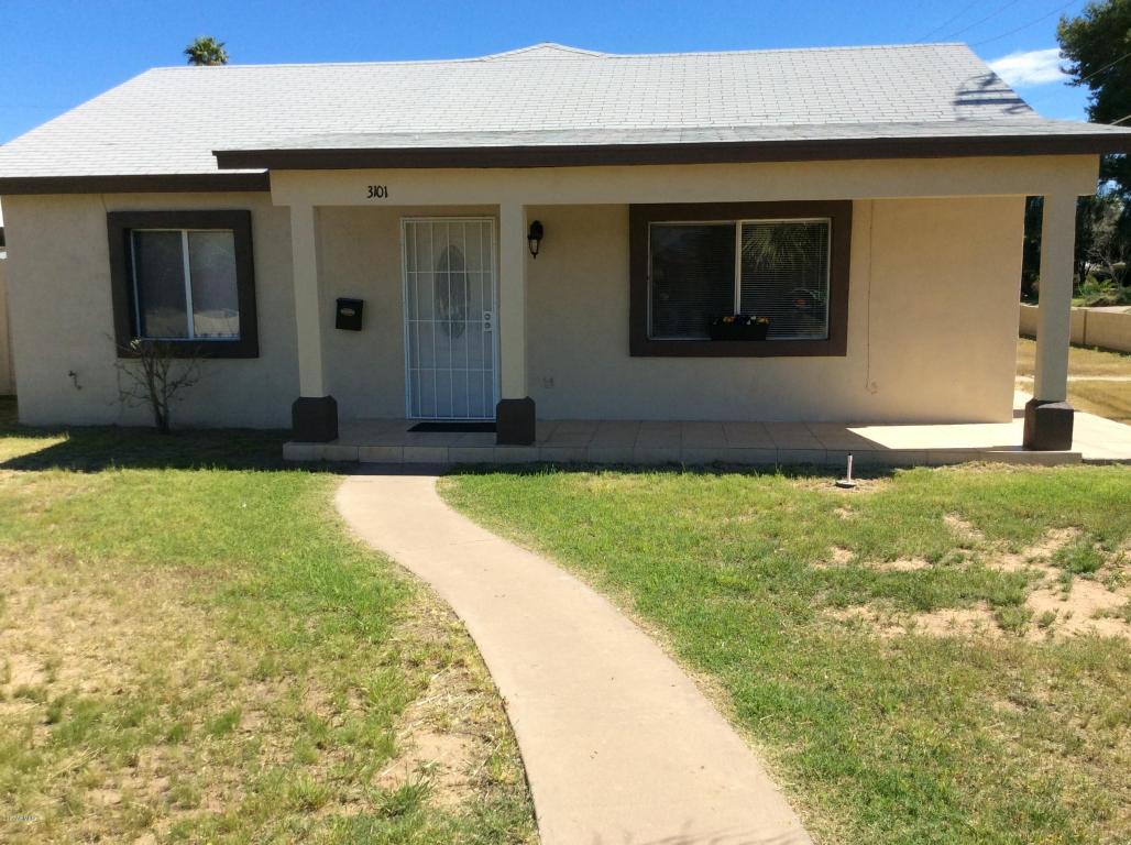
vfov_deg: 44.1
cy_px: 422
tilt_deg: -7.2
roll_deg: +1.3
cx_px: 566
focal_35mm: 32
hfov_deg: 56.9
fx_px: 1044
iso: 32
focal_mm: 3.3
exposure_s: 1/1330
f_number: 2.4
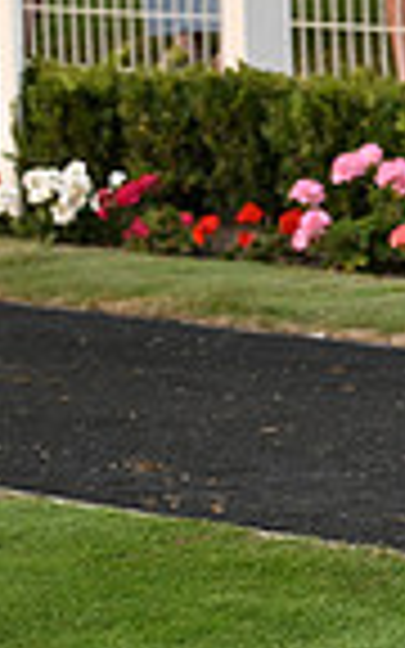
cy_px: -200
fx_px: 6870
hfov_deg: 3.3
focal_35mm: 389
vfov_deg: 5.4
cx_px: 1156
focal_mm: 95
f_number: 4
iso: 1600
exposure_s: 1/800
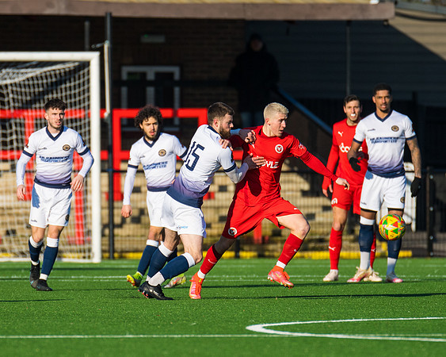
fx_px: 8703
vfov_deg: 2.3
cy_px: 189
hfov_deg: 2.9
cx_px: 167
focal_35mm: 660
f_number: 4
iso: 400
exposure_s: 1/3200
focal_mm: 330
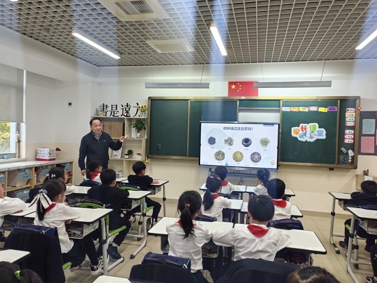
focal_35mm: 27
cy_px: 142
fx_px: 294
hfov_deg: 65.3
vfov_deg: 51.3
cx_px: 188
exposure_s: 1/100
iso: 64
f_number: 1.9
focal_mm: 5.52
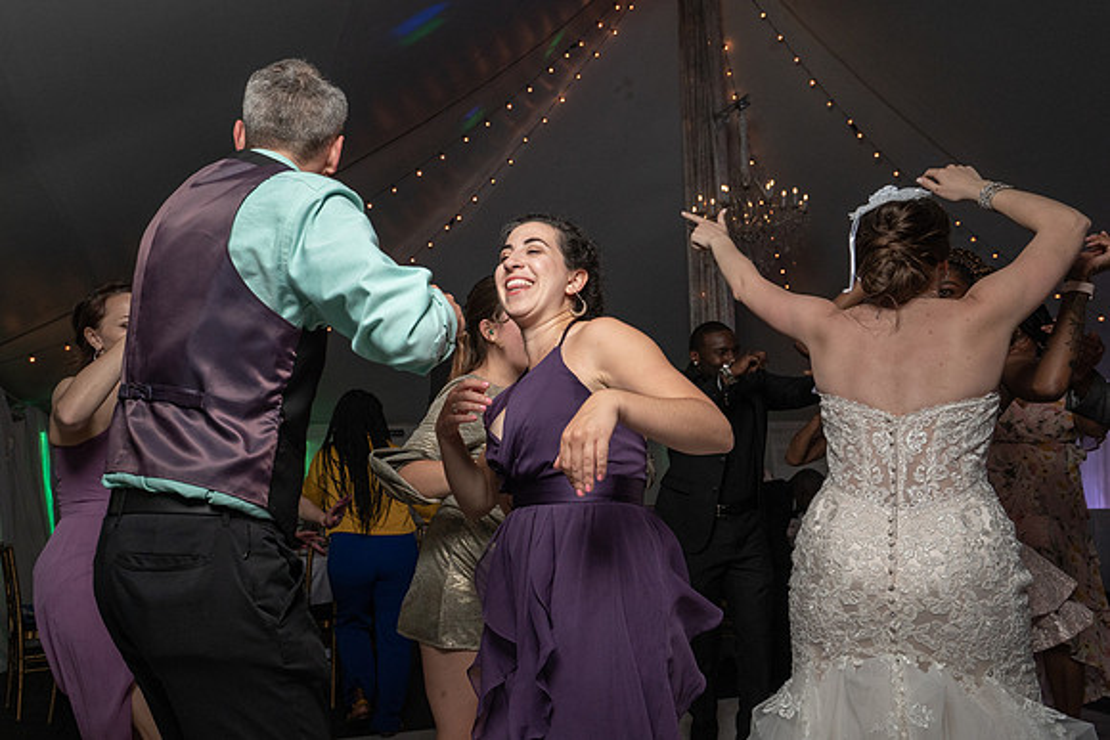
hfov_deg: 59.2
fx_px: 971
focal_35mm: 31
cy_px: 422
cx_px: 463
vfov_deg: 41.7
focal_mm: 27
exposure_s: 1/200
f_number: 5.6
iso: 1600
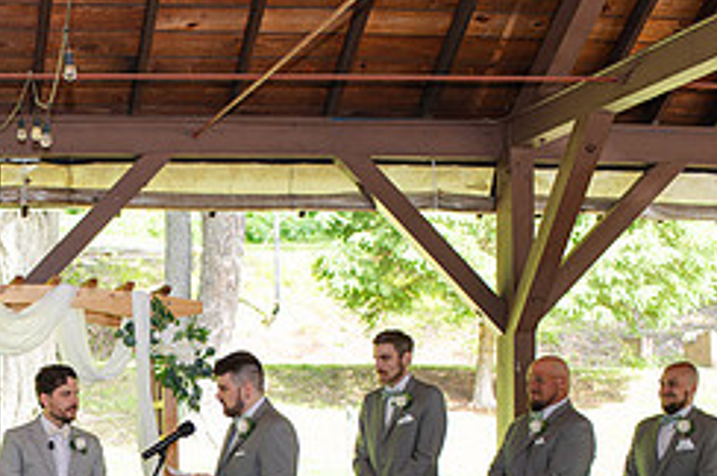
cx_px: 44
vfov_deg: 15.7
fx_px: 1671
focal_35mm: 84
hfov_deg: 23.4
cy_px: 541
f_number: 3.2
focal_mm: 35
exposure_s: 1/200
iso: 100
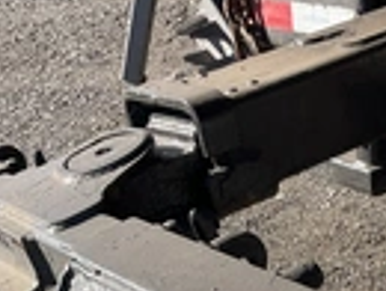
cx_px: 377
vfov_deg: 16.0
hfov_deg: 21.3
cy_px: 353
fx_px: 994
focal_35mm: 89
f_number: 1.8
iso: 25
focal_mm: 3
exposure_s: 1/962
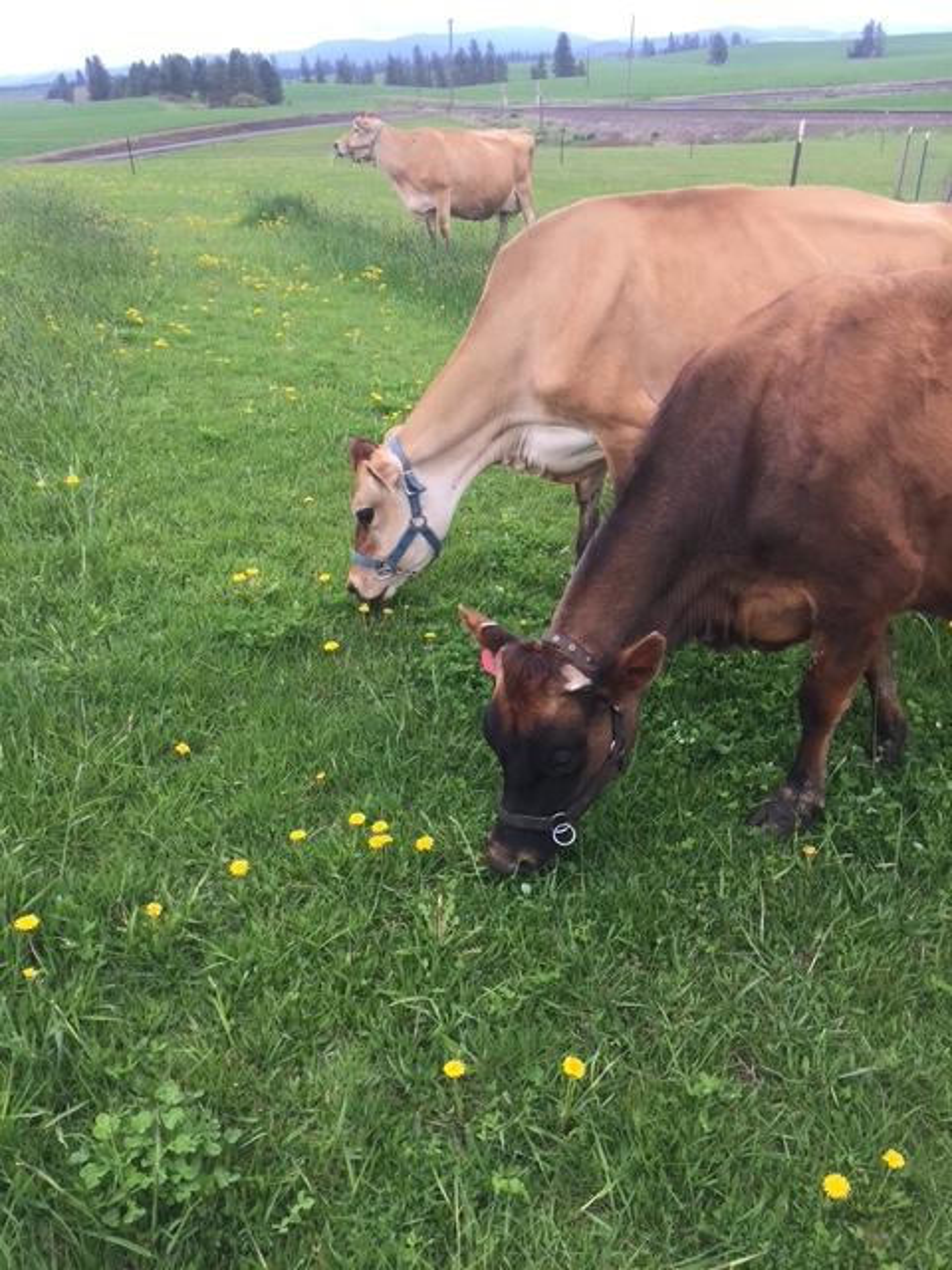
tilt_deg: -26.5
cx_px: 476
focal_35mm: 29
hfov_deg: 48.2
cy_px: 635
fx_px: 1063
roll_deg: +2.7
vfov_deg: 61.7
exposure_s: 1/408
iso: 32
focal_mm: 4.15
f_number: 2.2
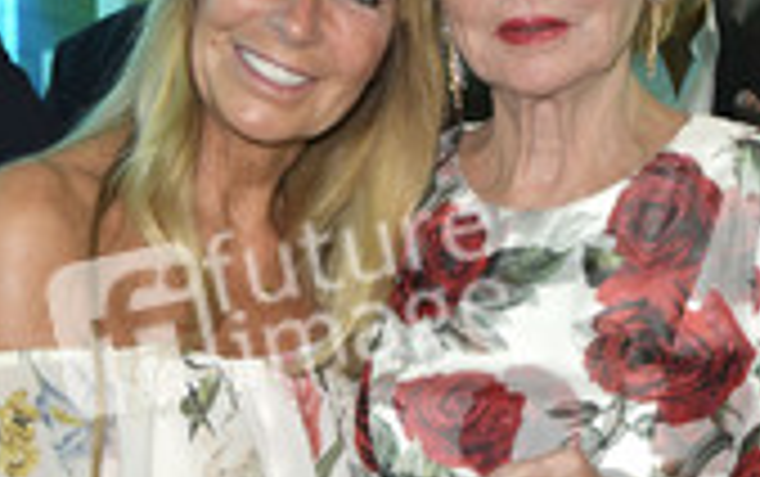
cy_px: 536
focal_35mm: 77
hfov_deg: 26.8
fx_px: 1596
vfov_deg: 16.4
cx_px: 409
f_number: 5.6
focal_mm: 32
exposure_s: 1/200
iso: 2500
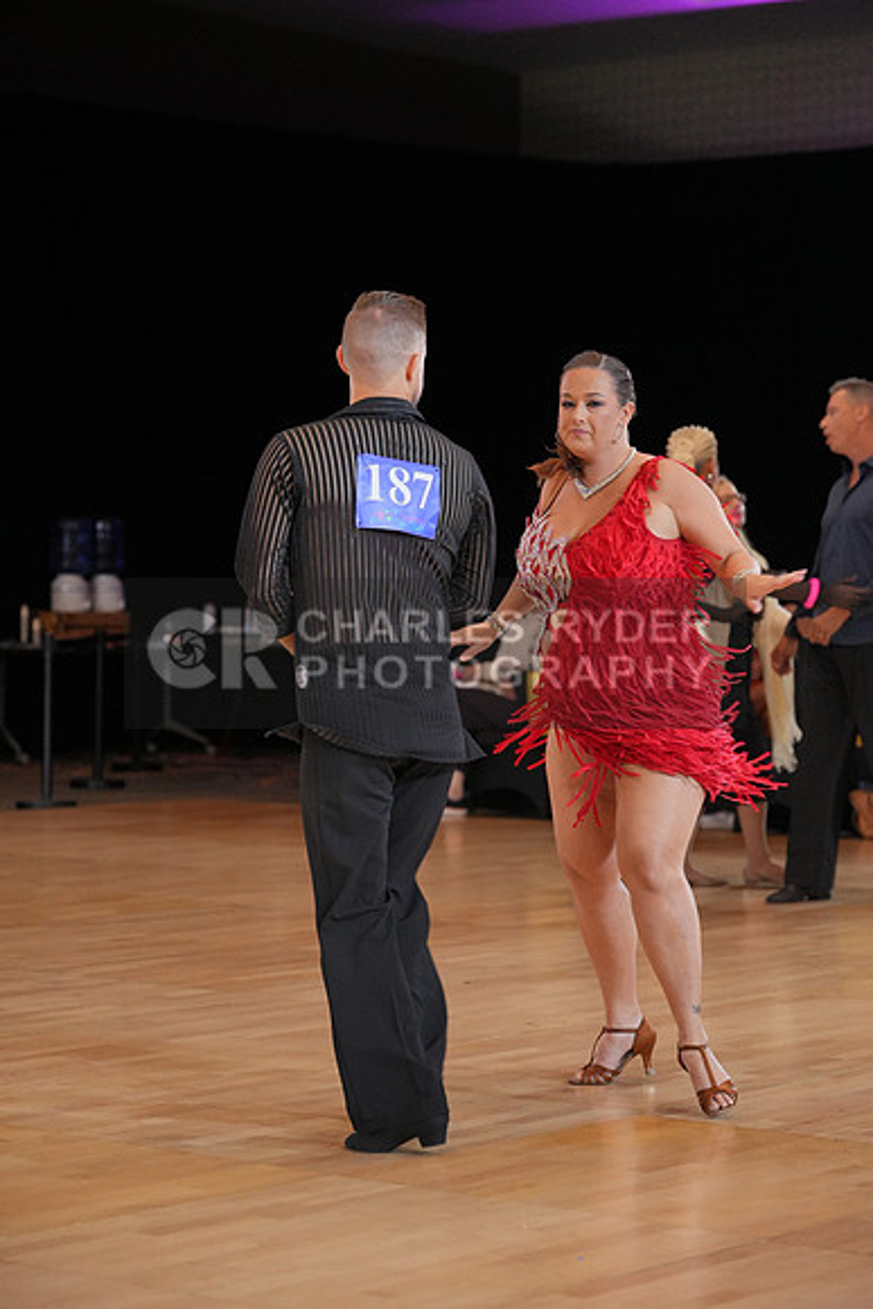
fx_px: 3199
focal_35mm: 88
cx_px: 436
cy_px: 654
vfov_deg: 23.1
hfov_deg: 15.5
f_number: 3.5
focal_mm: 88
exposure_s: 1/500
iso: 2500
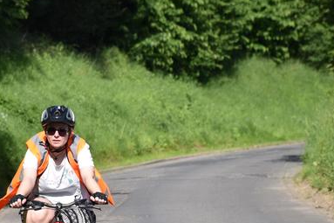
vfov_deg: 3.6
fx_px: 3561
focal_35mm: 384
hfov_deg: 5.4
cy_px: 181
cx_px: 108
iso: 200
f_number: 6.3
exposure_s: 1/640
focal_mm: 140
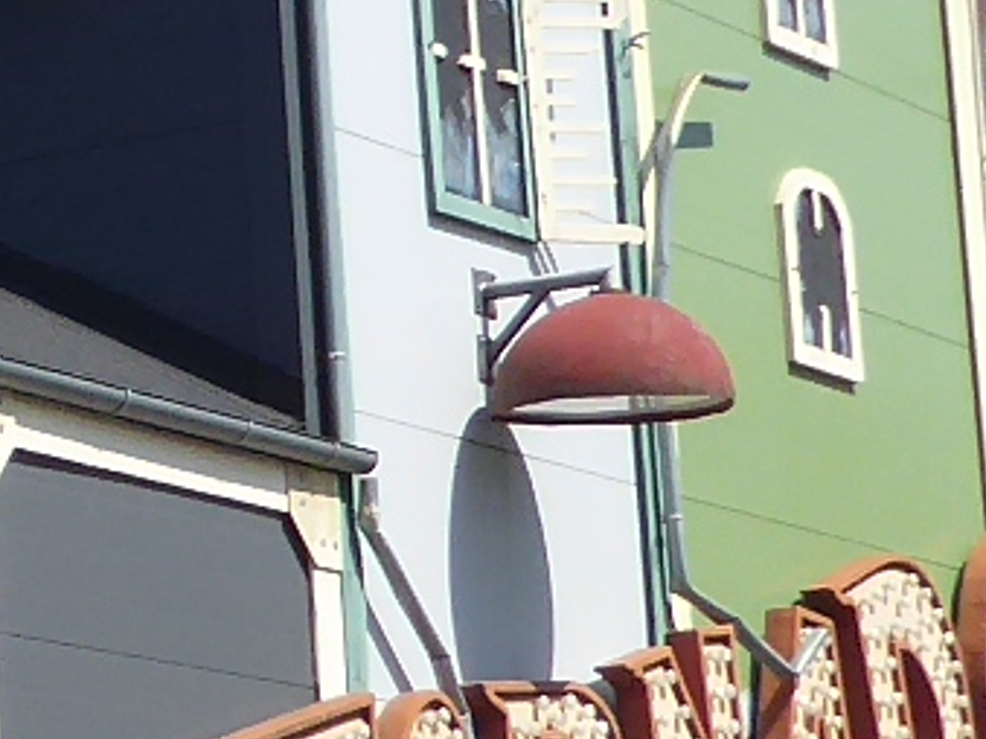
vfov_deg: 7.9
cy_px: 425
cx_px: -1021
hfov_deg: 9.7
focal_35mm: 189
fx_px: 5382
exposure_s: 1/1000
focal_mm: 4.3
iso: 100
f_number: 3.3
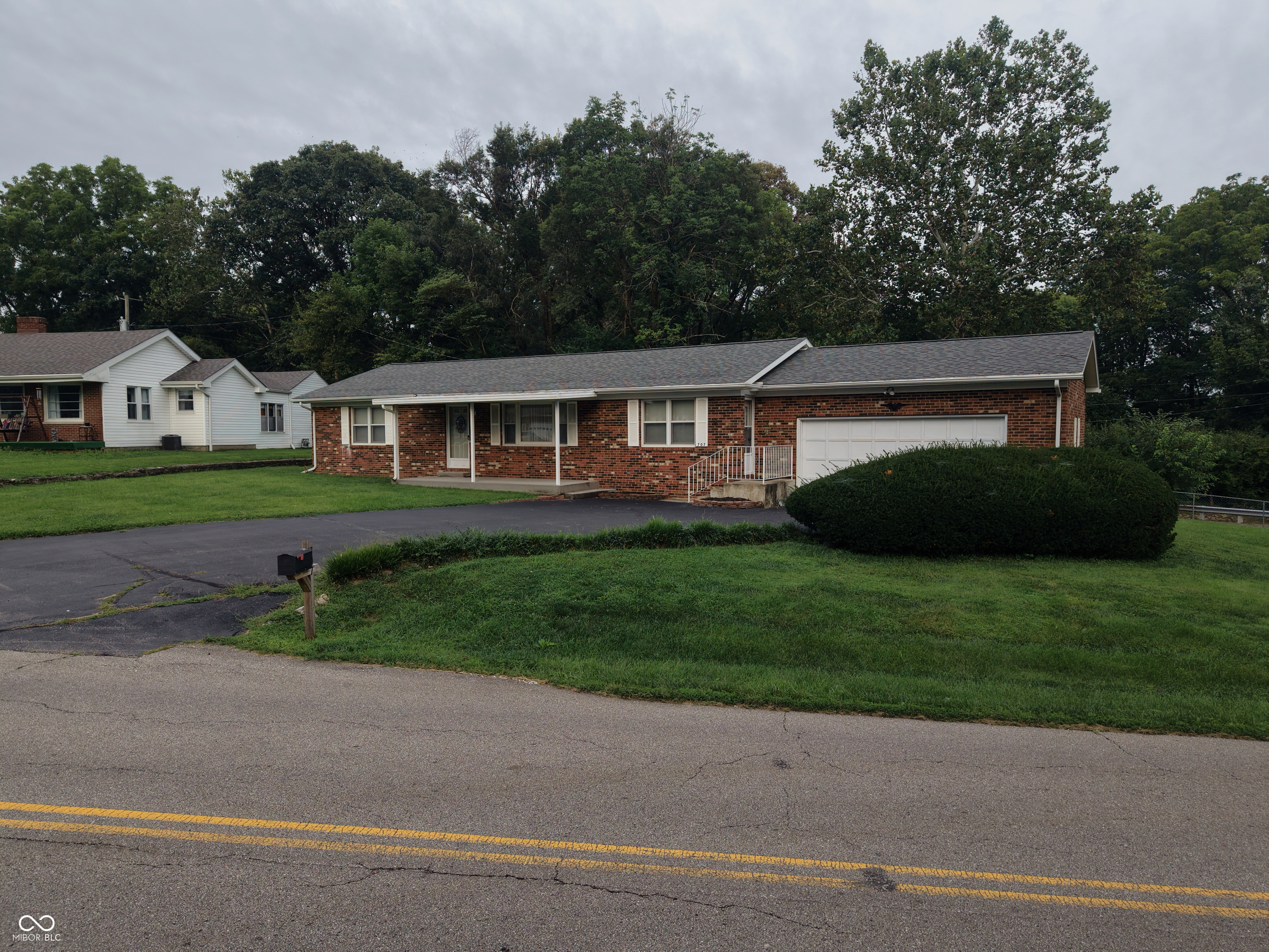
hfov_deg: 71.6
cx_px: 634
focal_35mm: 24
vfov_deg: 56.8
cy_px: 476
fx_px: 880
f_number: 1.8
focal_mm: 8.67
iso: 200
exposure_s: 1/40
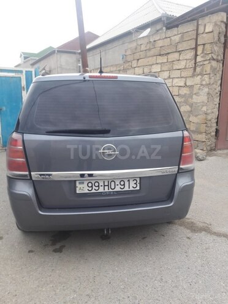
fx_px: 246
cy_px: 152
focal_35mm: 28
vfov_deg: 63.4
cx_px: 114
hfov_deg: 49.7
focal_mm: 3.7
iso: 50
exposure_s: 1/50
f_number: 1.9
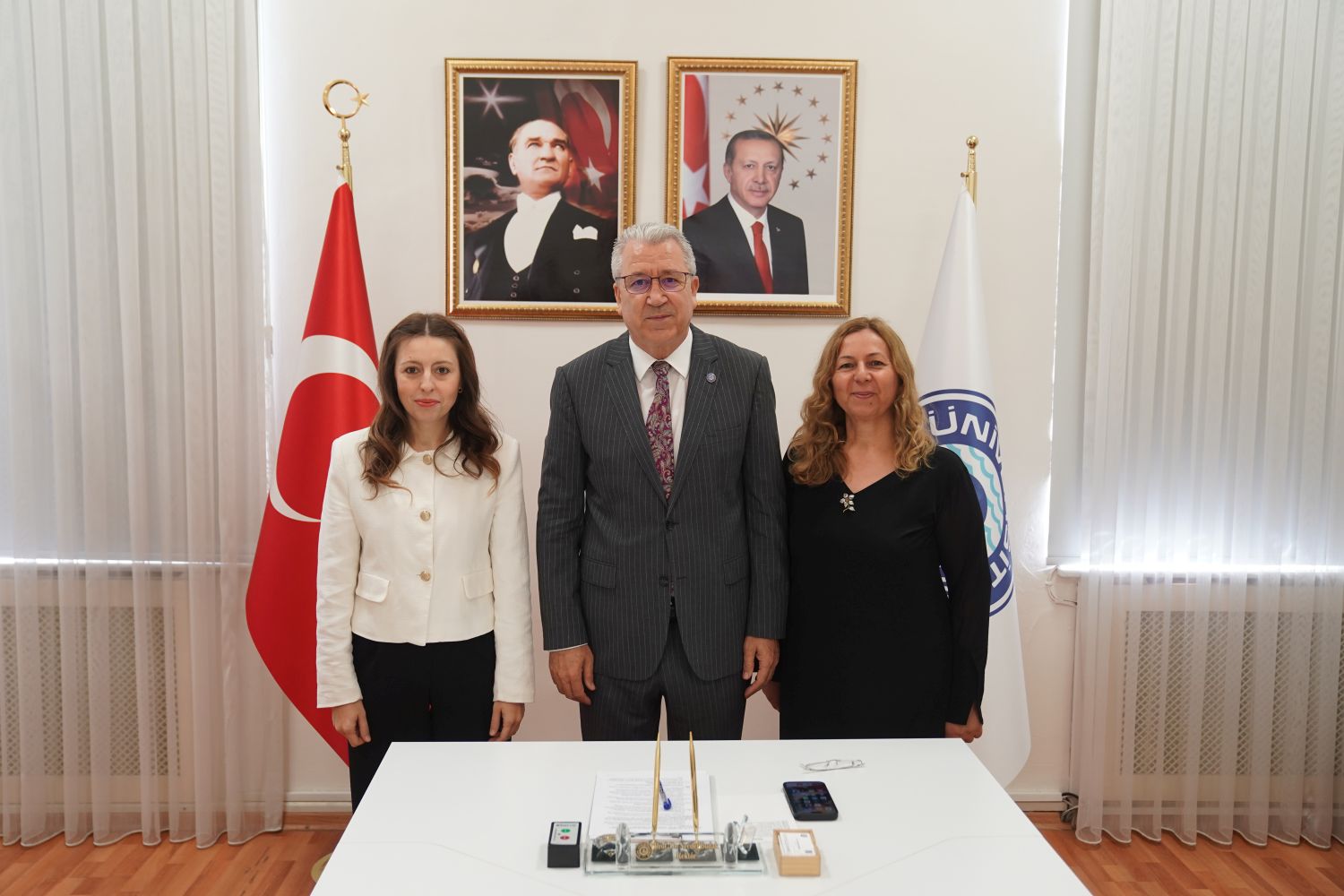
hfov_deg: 57.2
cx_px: 672
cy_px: 448
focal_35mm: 33
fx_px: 1232
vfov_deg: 40.0
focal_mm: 33
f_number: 3.2
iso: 1250
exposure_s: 1/125
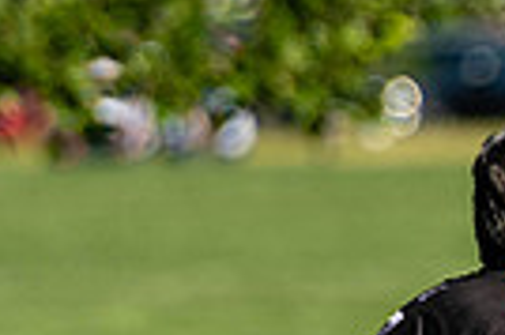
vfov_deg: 0.7
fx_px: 28301
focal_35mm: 2020
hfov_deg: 1.0
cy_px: 525
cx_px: 1393
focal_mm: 200
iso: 110
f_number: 3.2
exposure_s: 1/2000
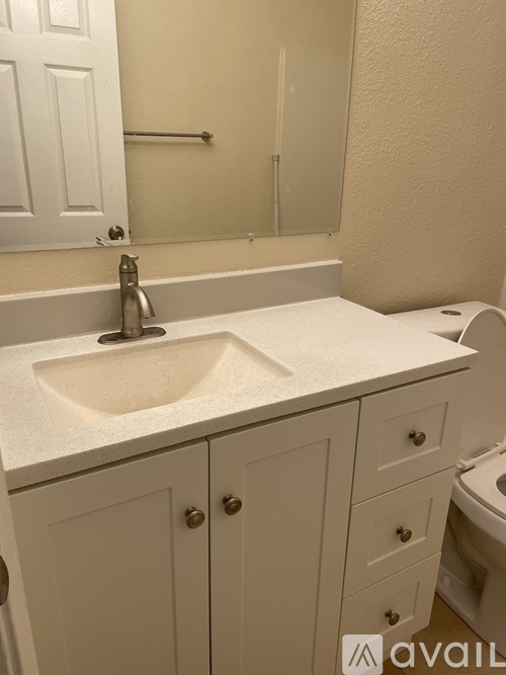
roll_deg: -2.0
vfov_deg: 67.3
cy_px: 338
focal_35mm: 26
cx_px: 253
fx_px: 507
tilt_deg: -19.4
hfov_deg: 53.0
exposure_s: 1/120
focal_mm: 4.2
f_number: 1.6
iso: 125
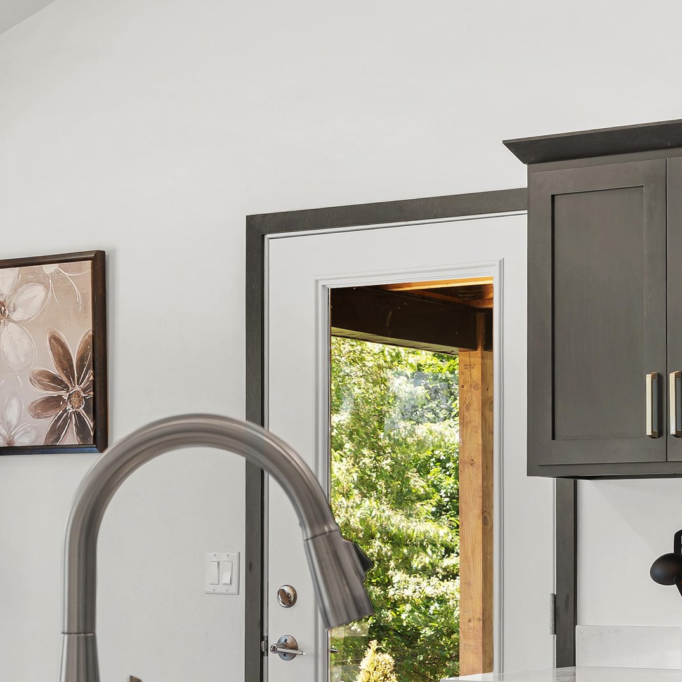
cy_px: 562
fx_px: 1895
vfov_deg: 20.1
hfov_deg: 20.0
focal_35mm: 85
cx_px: 610
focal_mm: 35
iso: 100
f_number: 8
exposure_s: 2.5
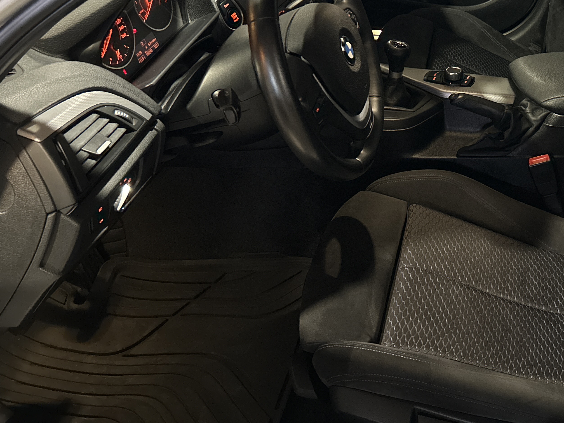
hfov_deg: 42.8
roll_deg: -2.5
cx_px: 447
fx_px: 684
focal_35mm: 42
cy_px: 83
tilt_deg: -29.6
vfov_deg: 33.3
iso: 2500
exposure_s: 1/100
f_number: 1.5
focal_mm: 5.7
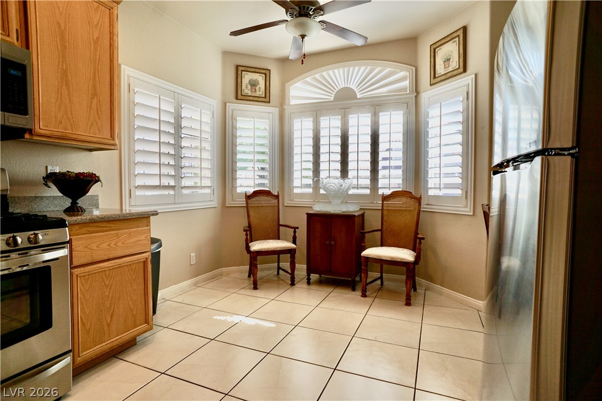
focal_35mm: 24
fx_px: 401
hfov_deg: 73.7
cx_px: 301
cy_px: 200
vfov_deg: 53.1
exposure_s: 1/60
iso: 100
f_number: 4.5
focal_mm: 16
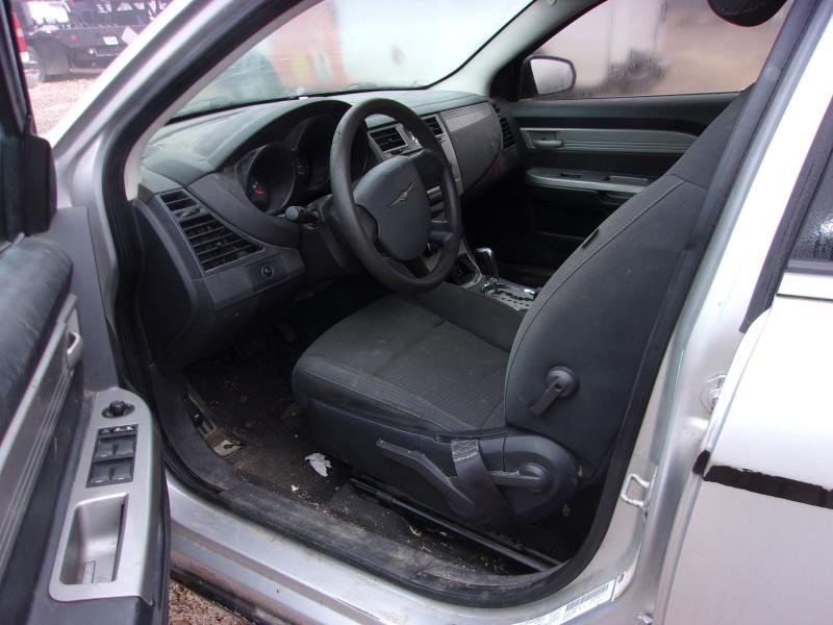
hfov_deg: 65.3
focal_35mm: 27
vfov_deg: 51.4
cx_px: 416
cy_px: 312
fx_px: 650
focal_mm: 4.9
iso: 80
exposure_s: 1/56
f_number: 3
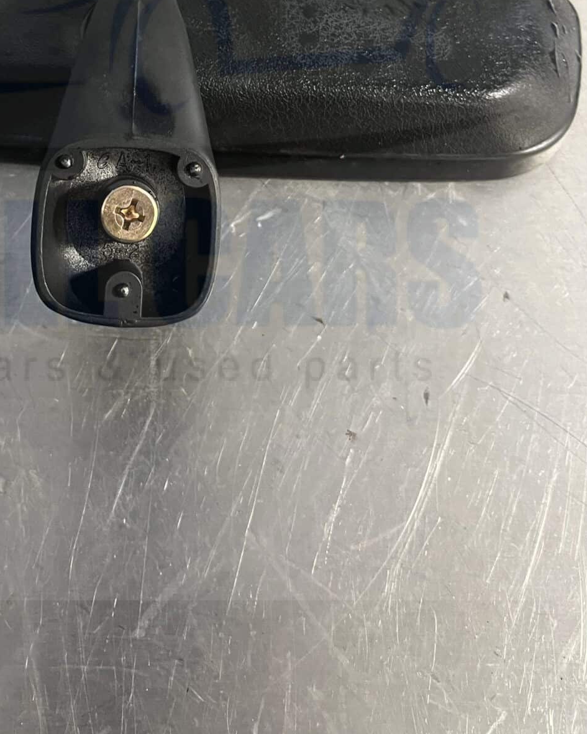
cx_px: 138
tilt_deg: -62.8
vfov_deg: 39.9
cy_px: 123
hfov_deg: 33.4
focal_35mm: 44
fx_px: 955
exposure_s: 1/33
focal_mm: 5.1
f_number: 1.6
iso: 400
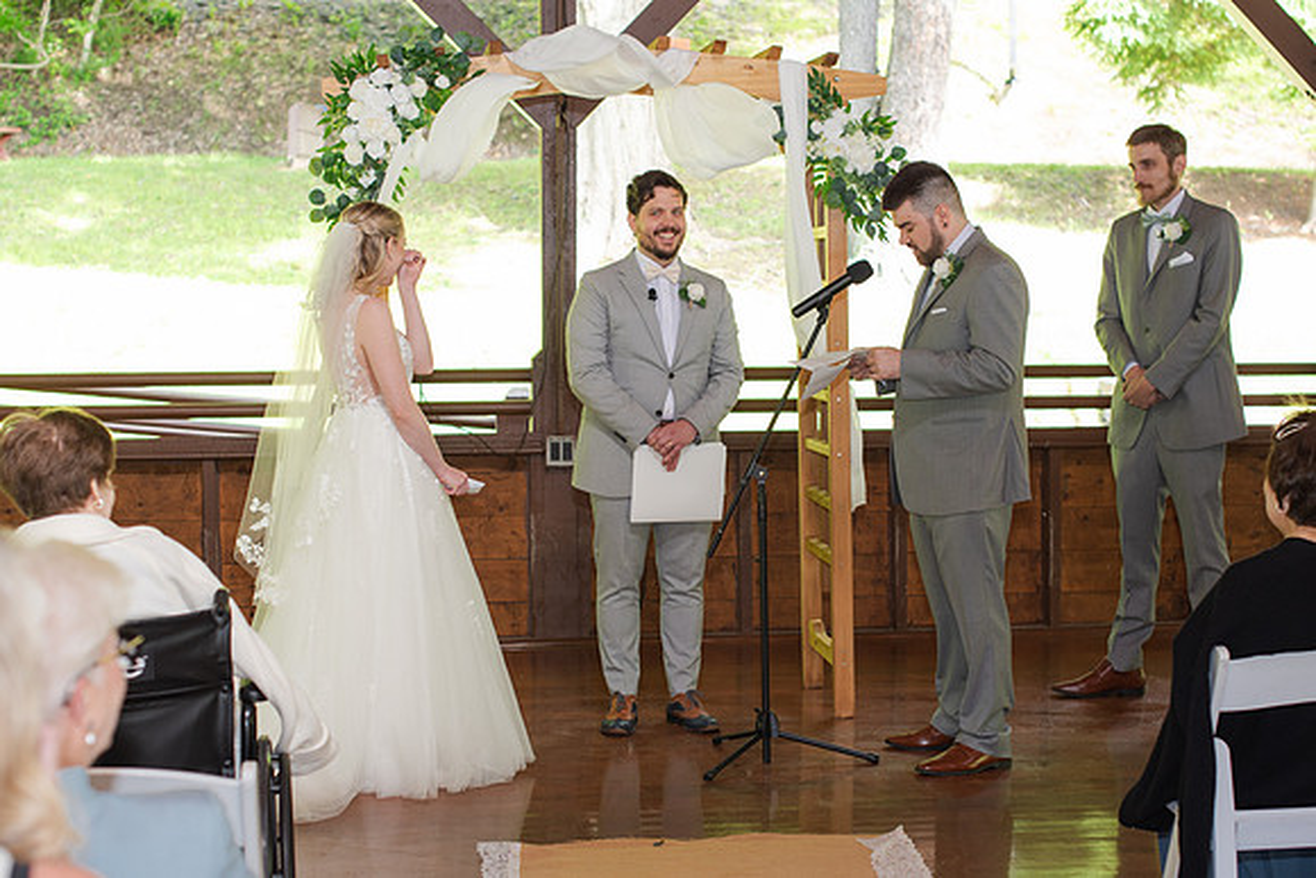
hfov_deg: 29.8
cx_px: 663
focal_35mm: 68
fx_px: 2471
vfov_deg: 20.1
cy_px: 479
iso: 360
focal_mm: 50
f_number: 3.5
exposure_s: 1/200
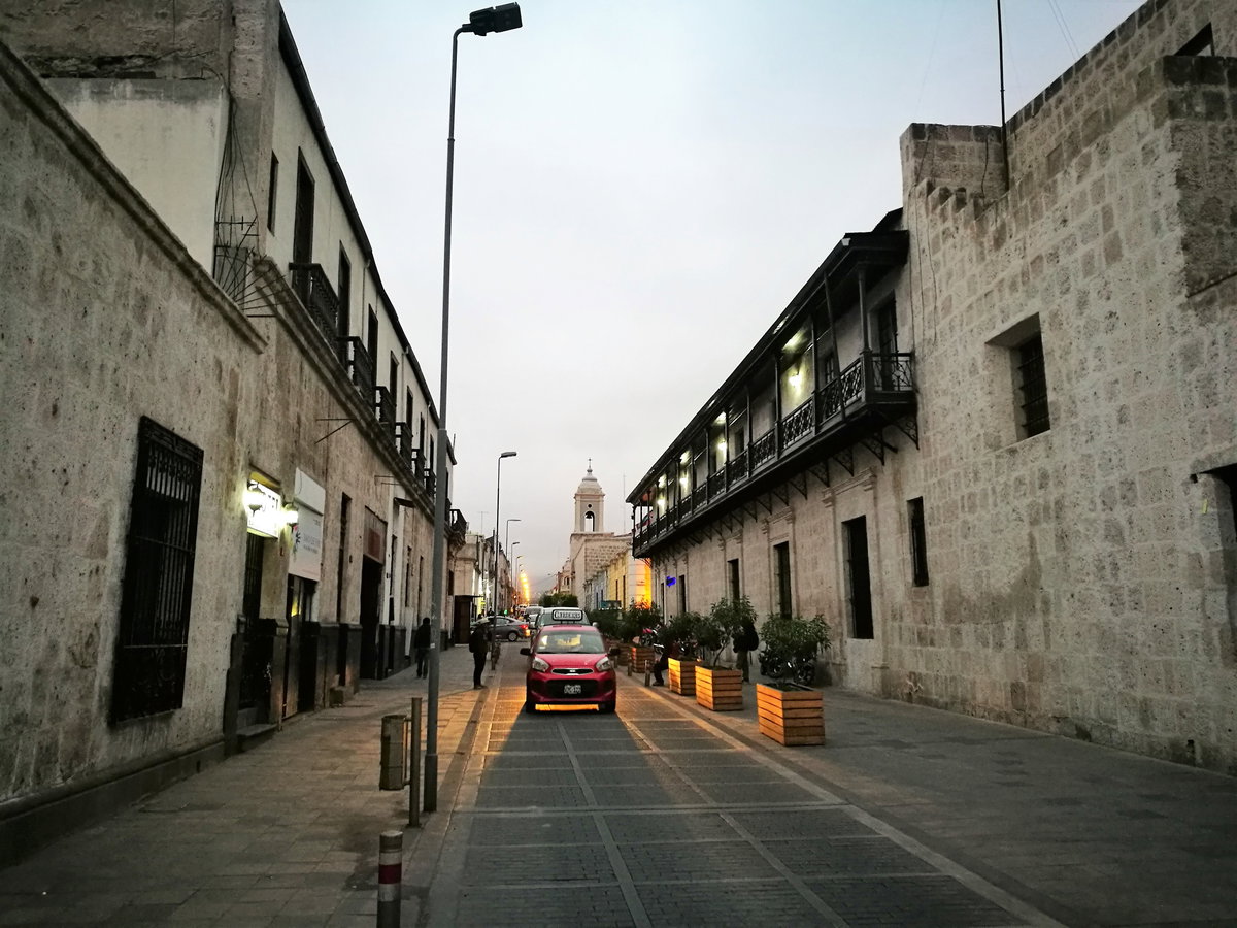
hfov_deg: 65.3
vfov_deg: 51.4
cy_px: 464
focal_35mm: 27
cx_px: 618
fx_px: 965
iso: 400
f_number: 2.2
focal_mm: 4.5
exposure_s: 1/30
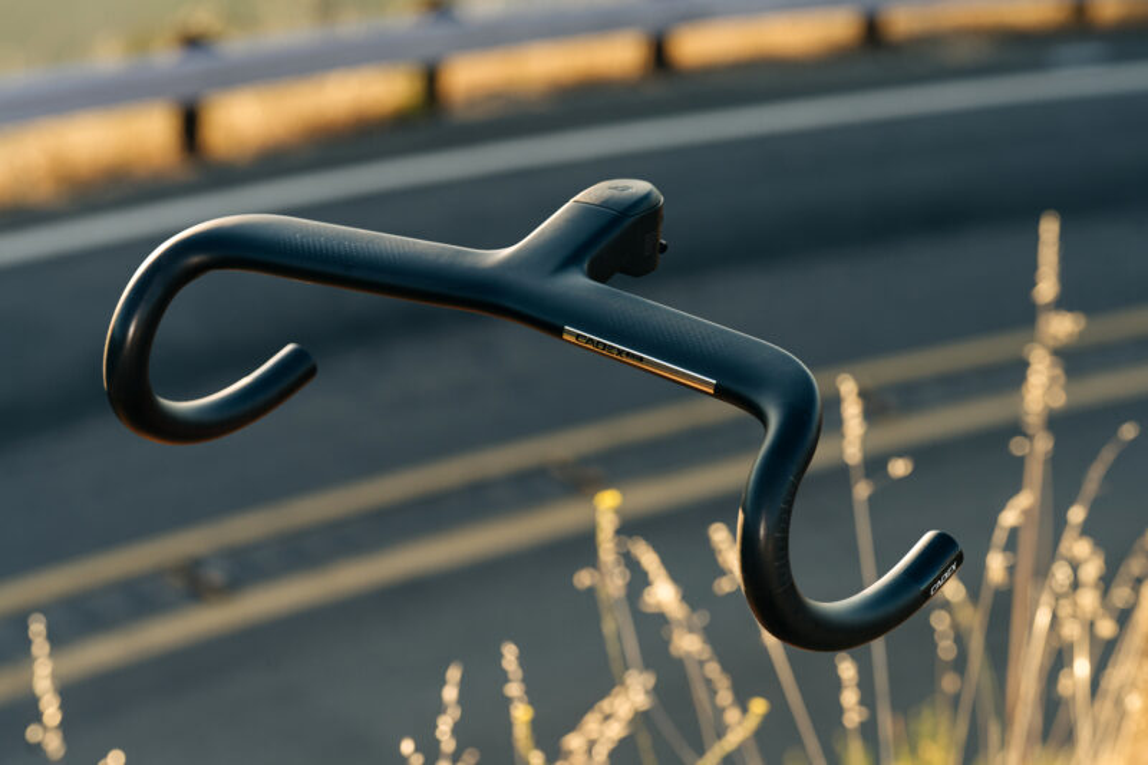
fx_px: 2997
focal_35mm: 94
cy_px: 382
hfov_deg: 21.7
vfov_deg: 14.5
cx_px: 574
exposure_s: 1/100
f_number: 5.6
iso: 100
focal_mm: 94
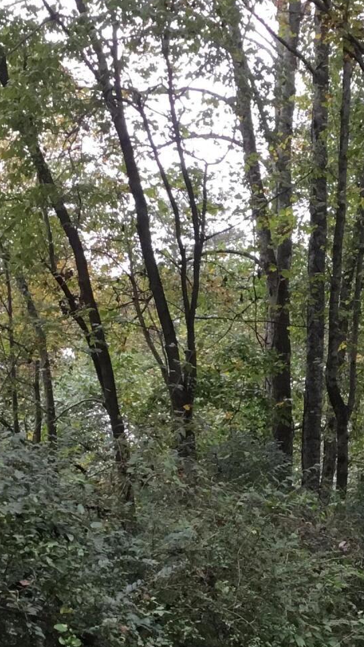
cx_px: 345
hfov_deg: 16.9
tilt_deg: +7.3
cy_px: 447
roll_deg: -1.5
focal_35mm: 70
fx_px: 1201
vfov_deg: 29.9
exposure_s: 1/30
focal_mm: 3.3
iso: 50
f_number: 2.4
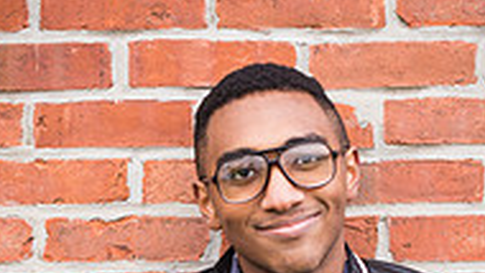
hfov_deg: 17.3
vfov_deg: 9.5
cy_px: 403
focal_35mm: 124
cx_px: 263
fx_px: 1595
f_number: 2.8
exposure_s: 1/30
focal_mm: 50
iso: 200
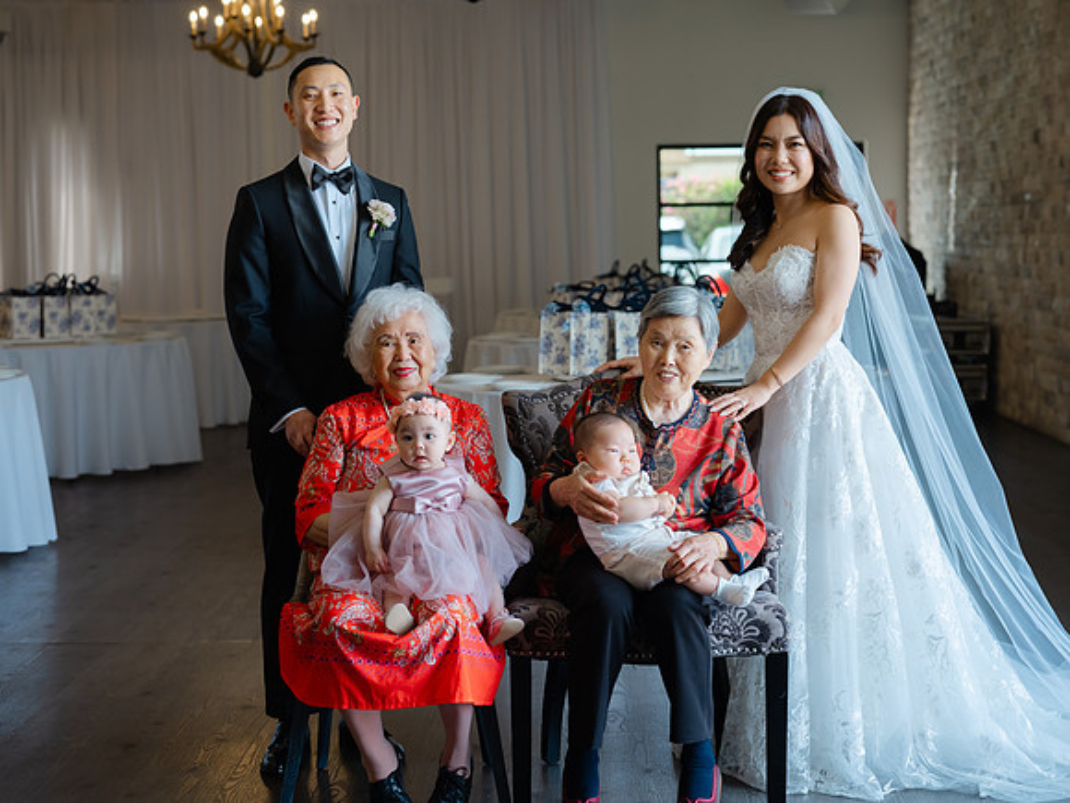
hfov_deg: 30.7
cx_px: 535
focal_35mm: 63
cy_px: 402
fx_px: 1947
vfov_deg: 23.3
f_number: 4
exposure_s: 1/125
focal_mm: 80
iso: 1000
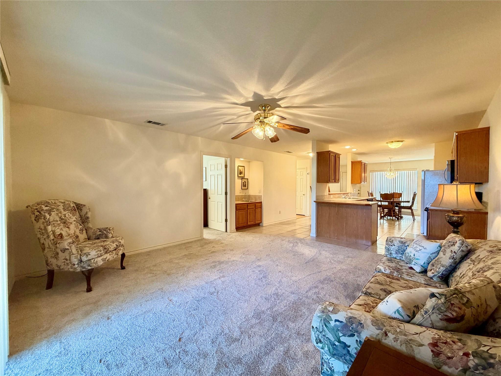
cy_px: 188
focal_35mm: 14
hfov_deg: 102.1
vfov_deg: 85.7
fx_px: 203
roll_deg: +0.3
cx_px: 250
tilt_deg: +0.1
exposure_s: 1/60
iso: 250
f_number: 2.2
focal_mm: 2.22
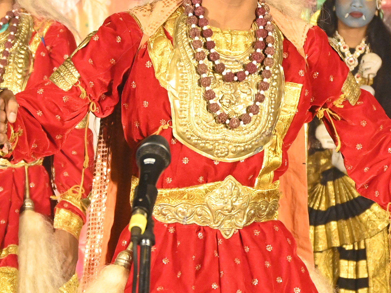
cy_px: 136
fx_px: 2591
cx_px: 243
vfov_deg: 6.5
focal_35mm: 229
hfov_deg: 8.6
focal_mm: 53
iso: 2500
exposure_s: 1/200
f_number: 5.6
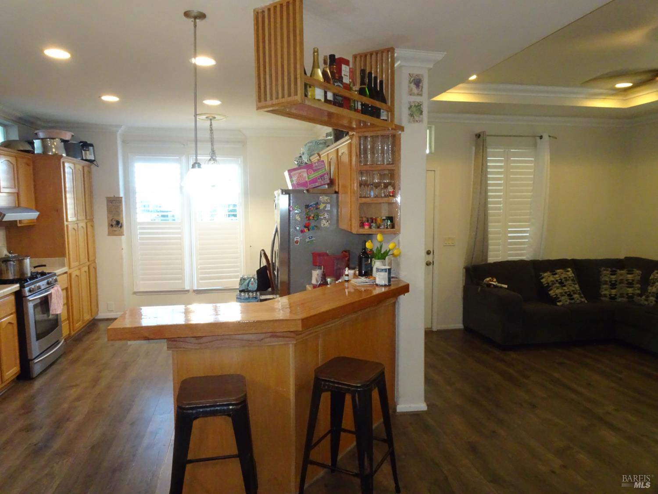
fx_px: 456
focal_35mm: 24
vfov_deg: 56.8
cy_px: 247
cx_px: 329
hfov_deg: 71.6
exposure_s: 1/30
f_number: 3.5
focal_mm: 4.1
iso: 1000
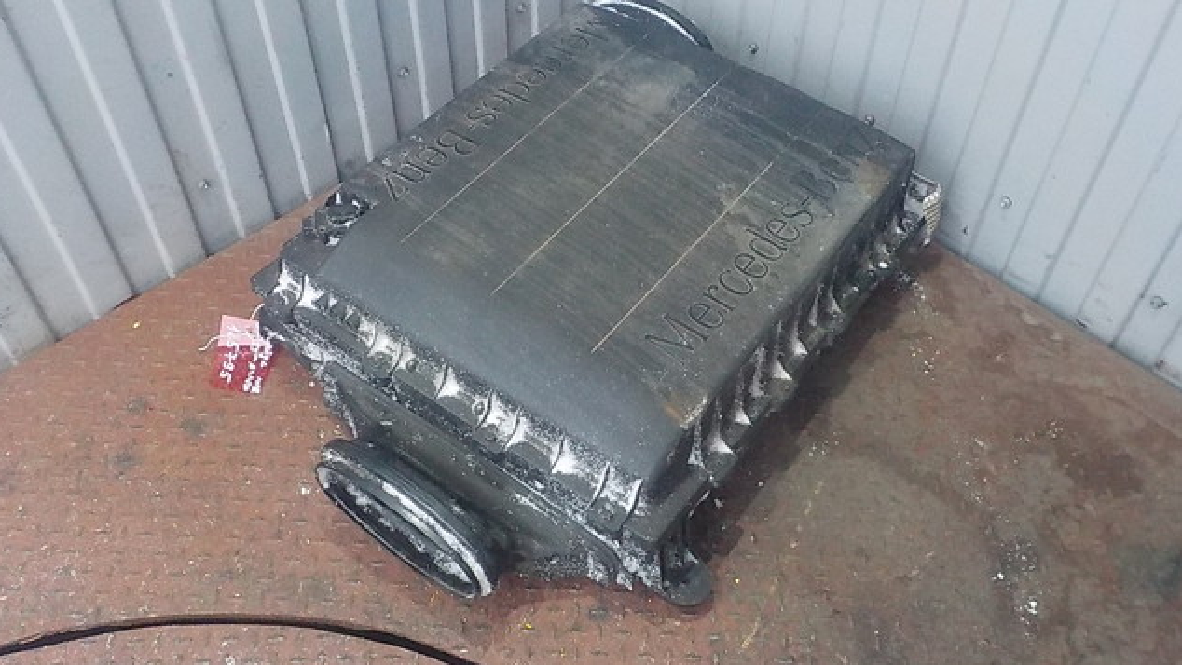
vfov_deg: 35.7
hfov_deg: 59.5
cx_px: 591
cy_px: 343
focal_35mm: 33
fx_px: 1035
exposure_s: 1/30
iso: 800
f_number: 3.3
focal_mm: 4.1
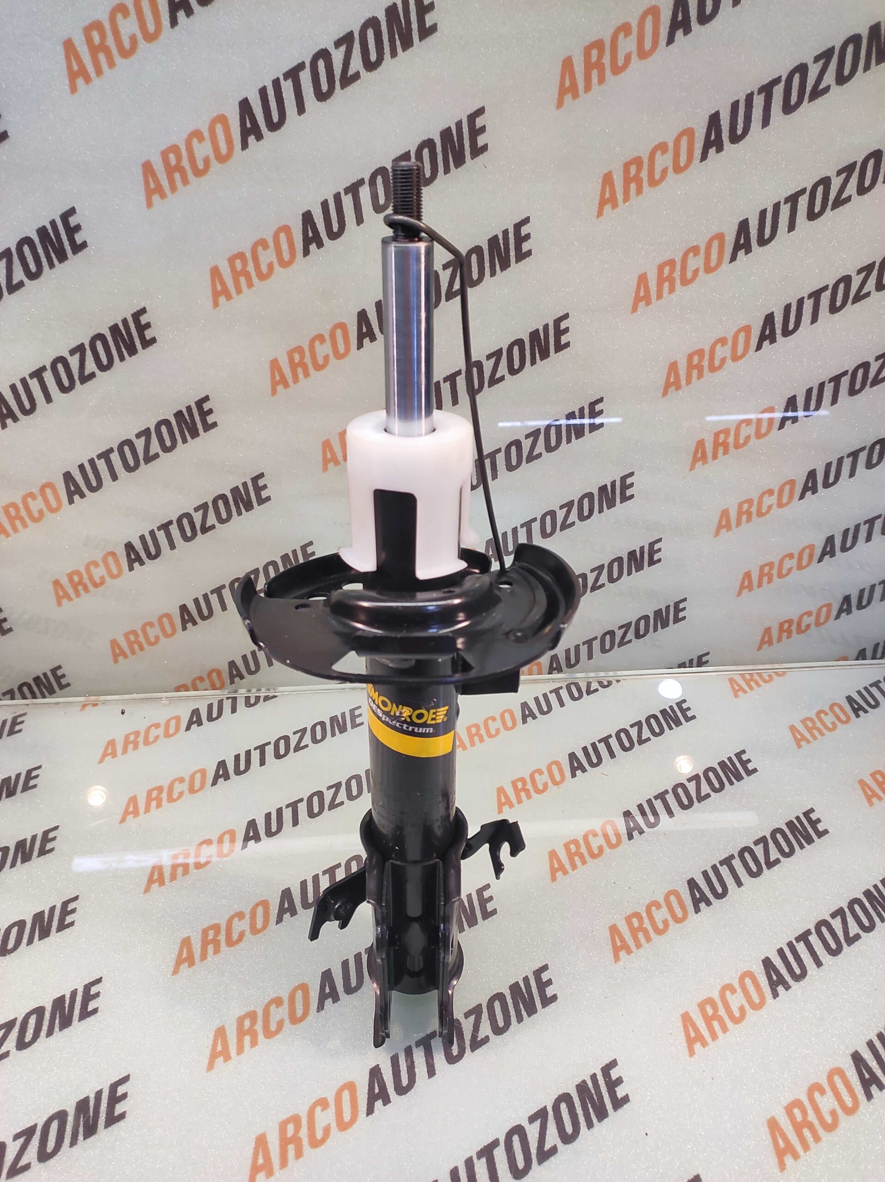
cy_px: 591
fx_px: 580
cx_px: 442
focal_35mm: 17
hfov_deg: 74.7
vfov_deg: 91.1
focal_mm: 4.74
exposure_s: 1/33
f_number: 1.79
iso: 199
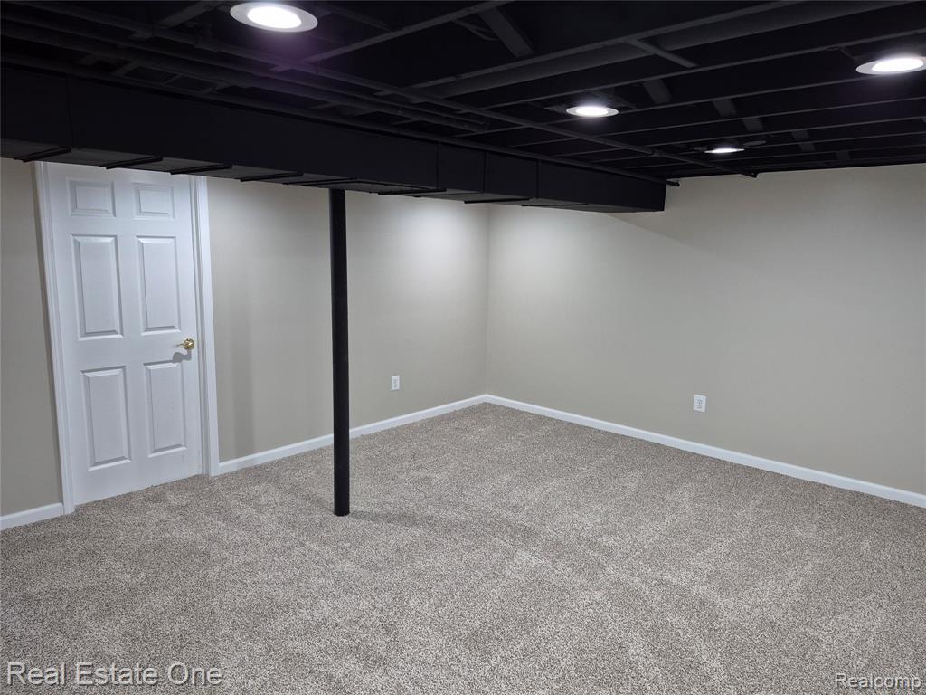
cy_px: 348
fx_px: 615
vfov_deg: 58.9
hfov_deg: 73.9
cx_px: 463
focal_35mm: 23
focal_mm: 5.4
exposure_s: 1/120
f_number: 1.8
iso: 320
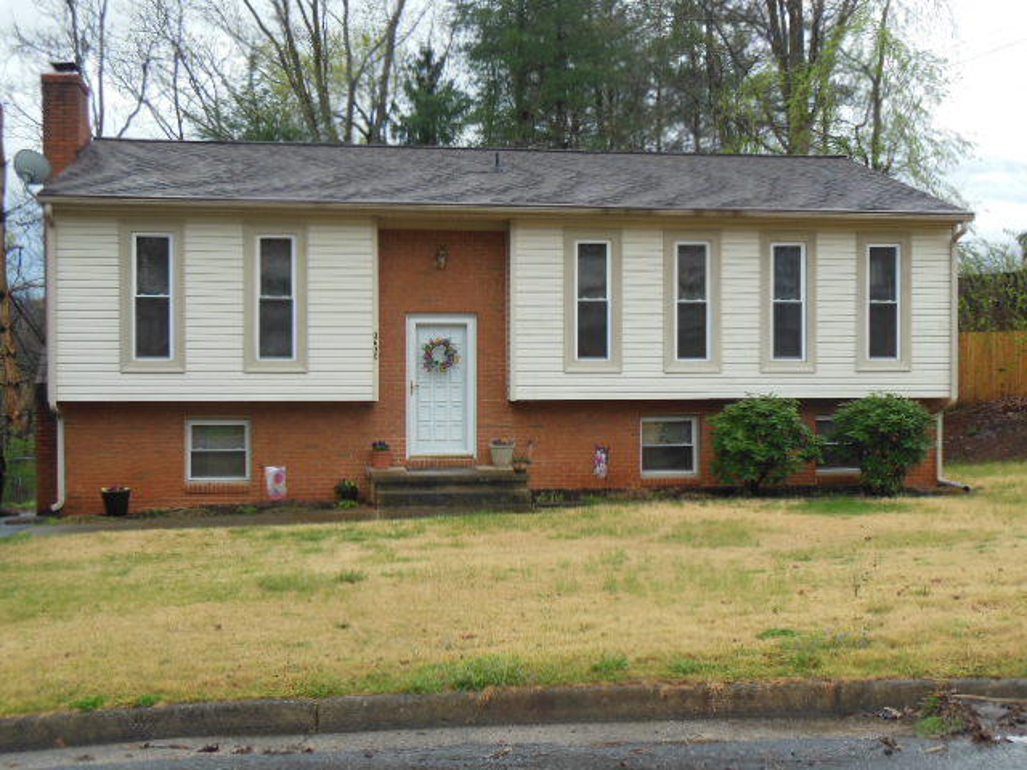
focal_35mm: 43
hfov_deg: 43.9
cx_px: 514
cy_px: 385
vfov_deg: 33.6
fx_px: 1276
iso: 125
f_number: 3.8
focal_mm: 7.7
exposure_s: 1/250
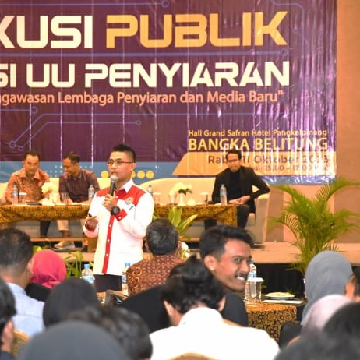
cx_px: 116
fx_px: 1588
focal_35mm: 135
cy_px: 179
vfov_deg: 12.9
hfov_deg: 12.9
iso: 2000
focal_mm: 70
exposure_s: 1/60
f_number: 4
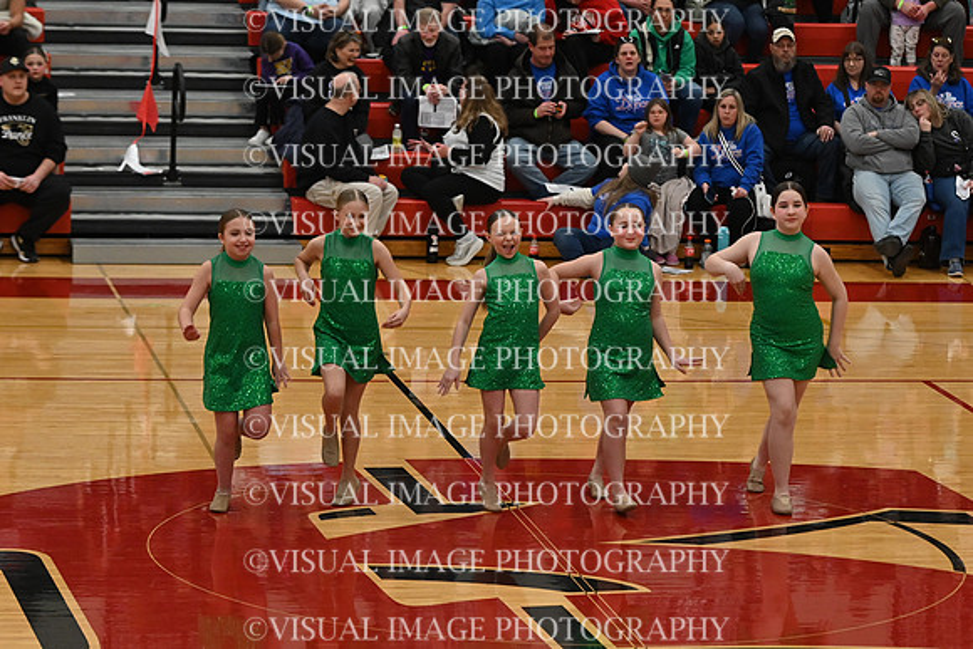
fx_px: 3974
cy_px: 324
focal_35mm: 147
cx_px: 486
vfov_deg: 9.3
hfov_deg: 14.0
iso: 3200
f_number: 4
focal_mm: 98
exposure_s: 1/400
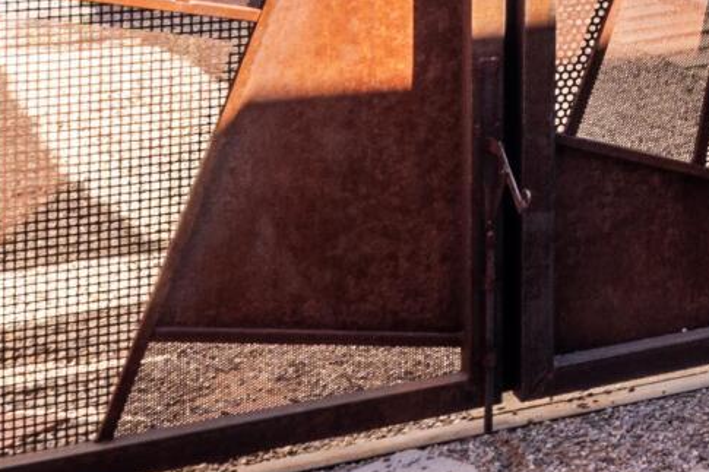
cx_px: 1450
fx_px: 1949
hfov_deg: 15.8
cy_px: -321
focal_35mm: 99
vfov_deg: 12.8
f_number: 14
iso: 100
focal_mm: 16
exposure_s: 1/25
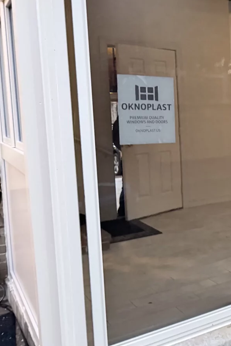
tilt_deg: -2.7
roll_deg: +2.9
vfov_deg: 43.5
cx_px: 298
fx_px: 433
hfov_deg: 25.7
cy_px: 153
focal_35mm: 45
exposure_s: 1/60
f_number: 1.78
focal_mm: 6.76
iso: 640
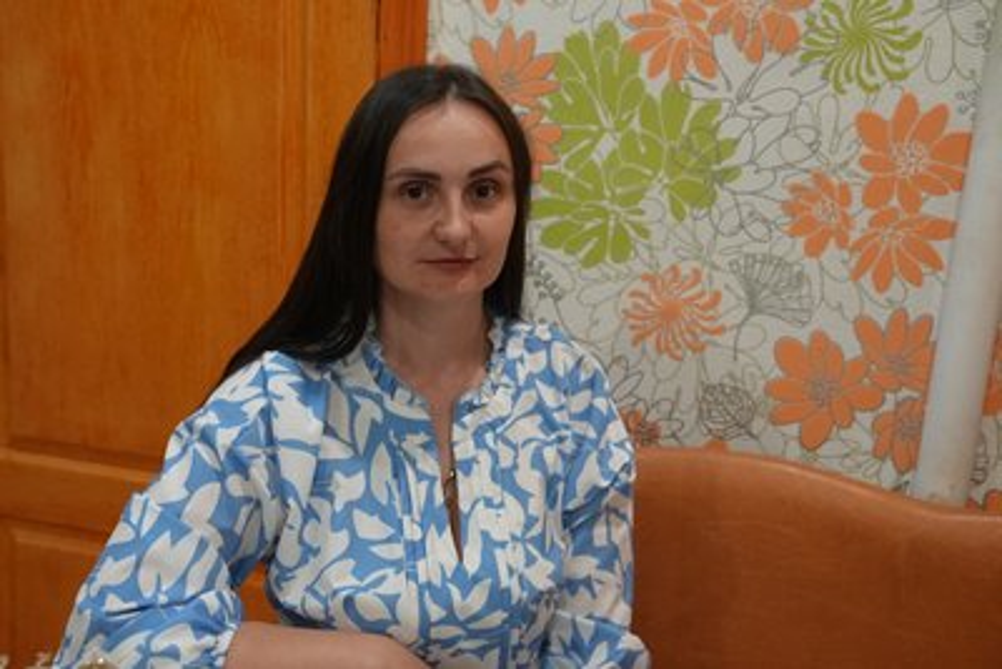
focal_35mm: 39
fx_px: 1086
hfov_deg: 49.5
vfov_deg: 34.2
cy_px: 334
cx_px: 501
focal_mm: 39
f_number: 4
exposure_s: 1/160
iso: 8000
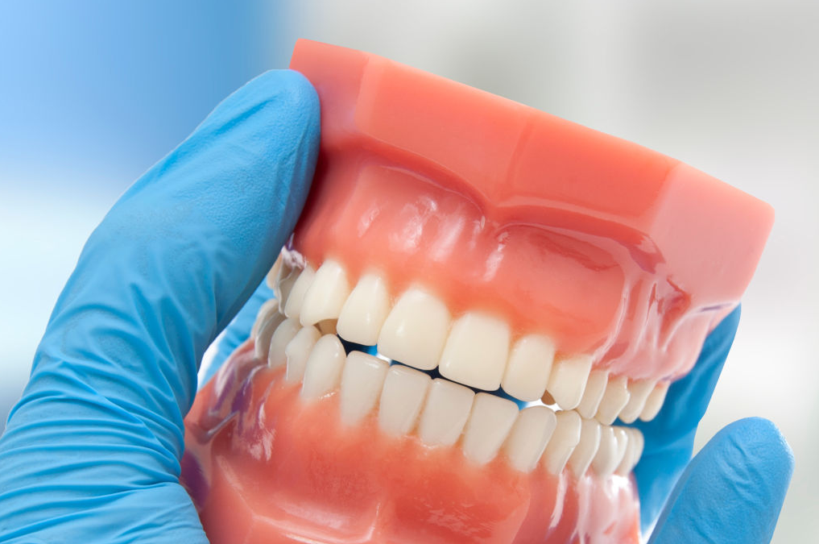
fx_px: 2681
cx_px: 440
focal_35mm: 118
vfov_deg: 11.6
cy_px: 384
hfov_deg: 17.4
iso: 200
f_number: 7.1
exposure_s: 1/125
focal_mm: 40
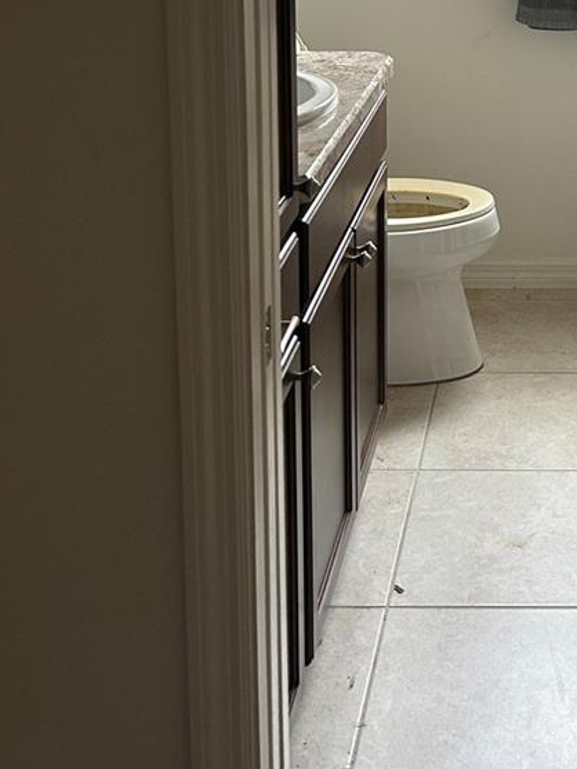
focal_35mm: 56
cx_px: 614
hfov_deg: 24.6
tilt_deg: -9.0
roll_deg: -1.5
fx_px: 1244
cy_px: -19
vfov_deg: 31.5
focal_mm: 5.7
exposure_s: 1/60
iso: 200
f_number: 1.5
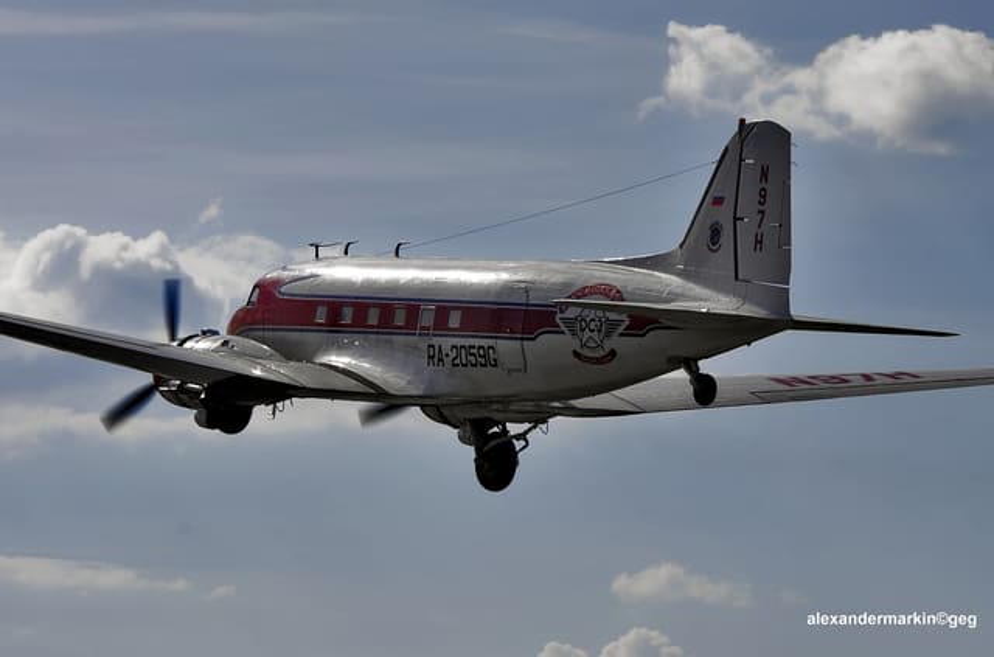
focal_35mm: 150
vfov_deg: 9.1
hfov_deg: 13.7
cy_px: 328
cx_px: 497
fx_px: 4130
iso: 500
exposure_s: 1/800
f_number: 10
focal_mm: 150
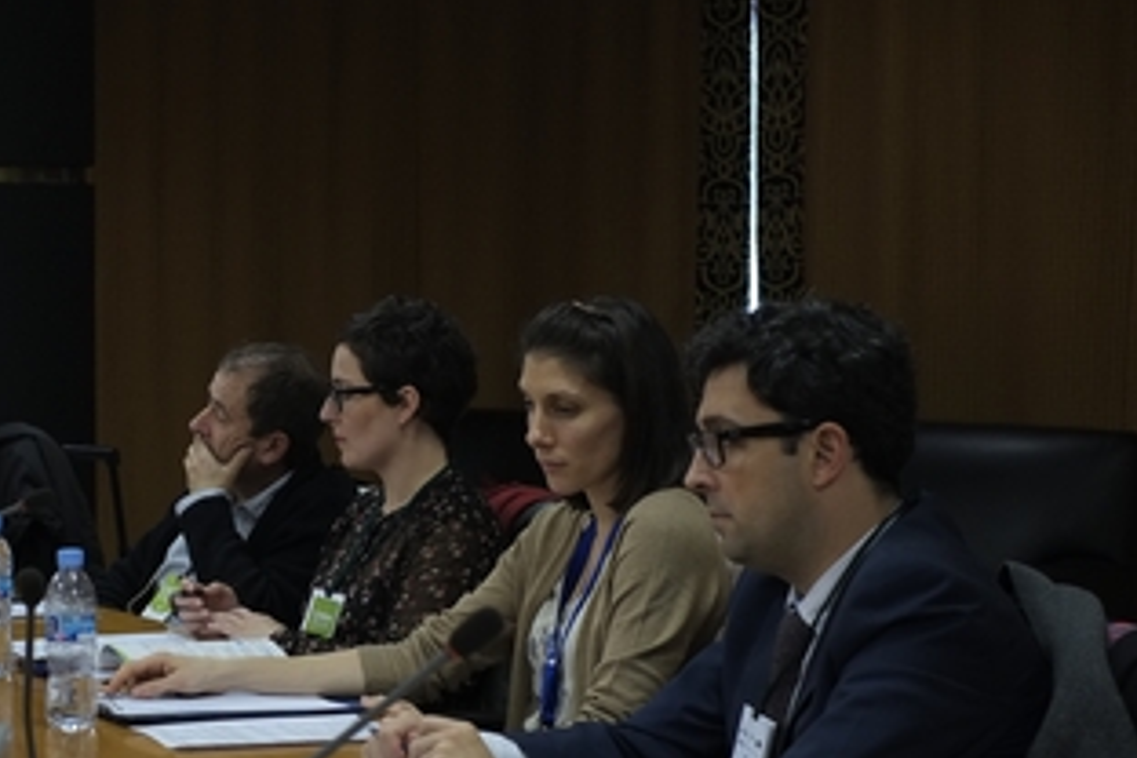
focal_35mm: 102
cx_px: 197
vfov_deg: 13.4
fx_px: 3221
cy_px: 445
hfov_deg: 19.8
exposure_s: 1/125
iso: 1000
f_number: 3.2
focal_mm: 35
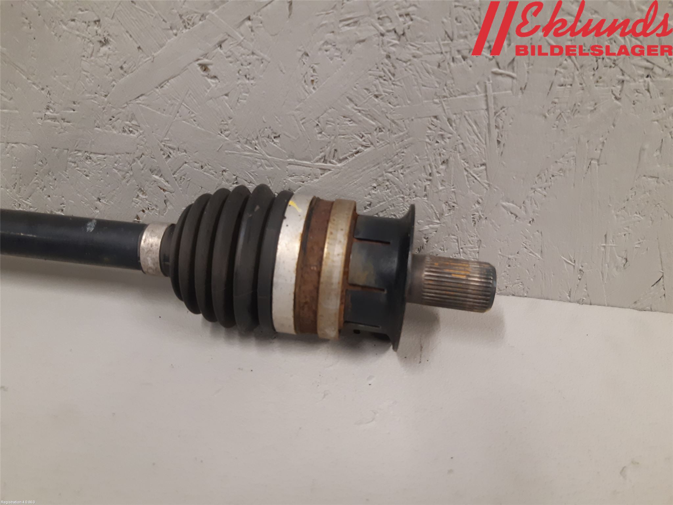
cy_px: 252
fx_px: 505
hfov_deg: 67.3
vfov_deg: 53.1
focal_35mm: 26
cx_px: 336
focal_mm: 3.93
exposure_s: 1/50
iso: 160
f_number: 1.7
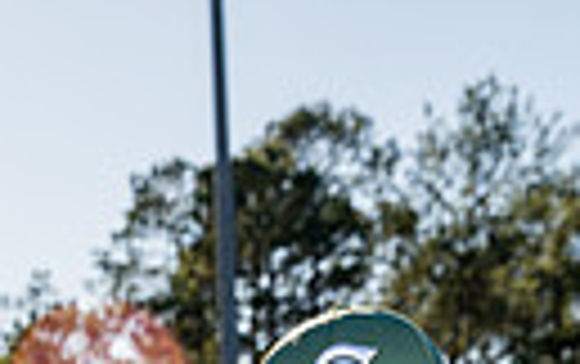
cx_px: 450
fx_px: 3197
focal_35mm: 202
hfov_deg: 10.3
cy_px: 980
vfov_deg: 6.1
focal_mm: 57
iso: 100
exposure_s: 1/250
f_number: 6.3
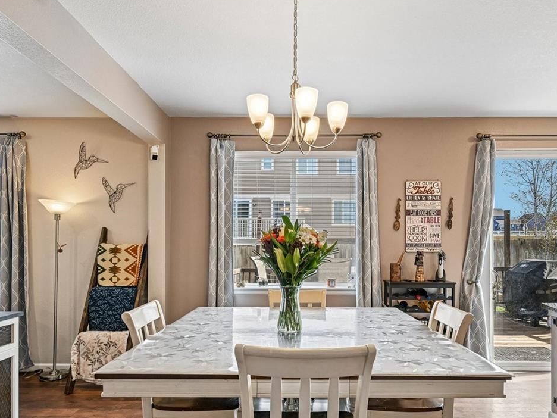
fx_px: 370
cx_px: 289
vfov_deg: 58.6
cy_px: 242
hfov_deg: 73.9
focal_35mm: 23
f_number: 8
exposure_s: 1/15
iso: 72
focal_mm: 14
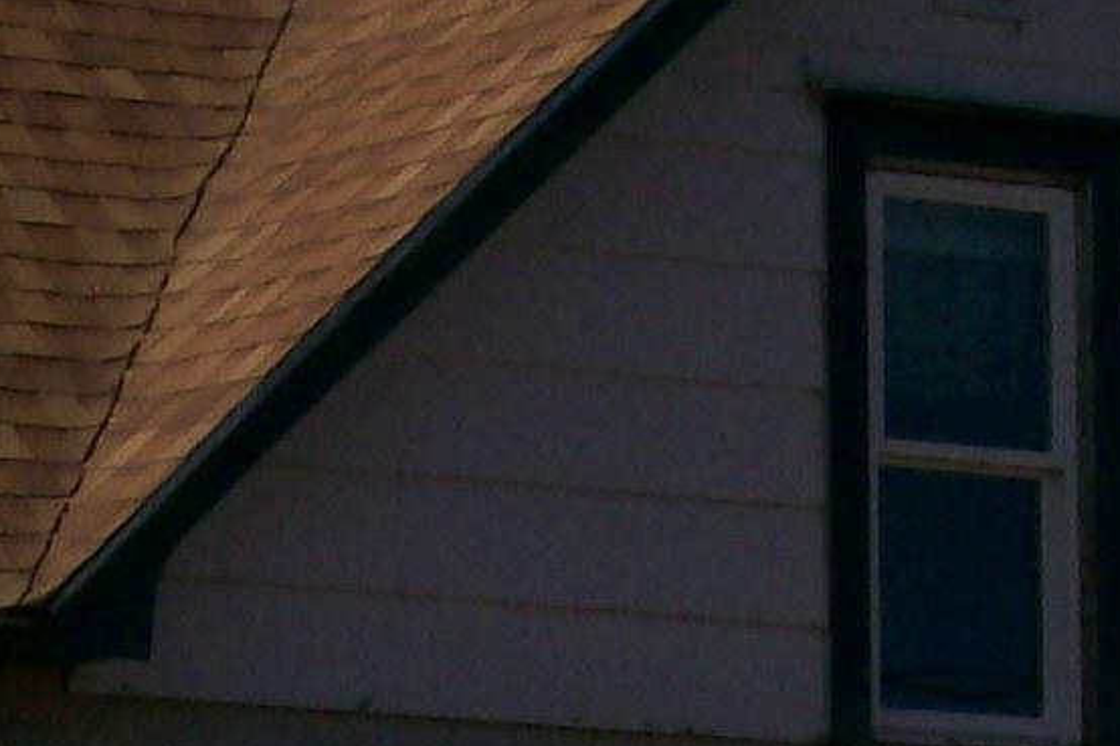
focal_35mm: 303
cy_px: 1047
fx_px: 9423
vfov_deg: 4.5
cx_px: 275
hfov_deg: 6.8
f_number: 6.7
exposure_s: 1/954
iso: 80
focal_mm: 11.6
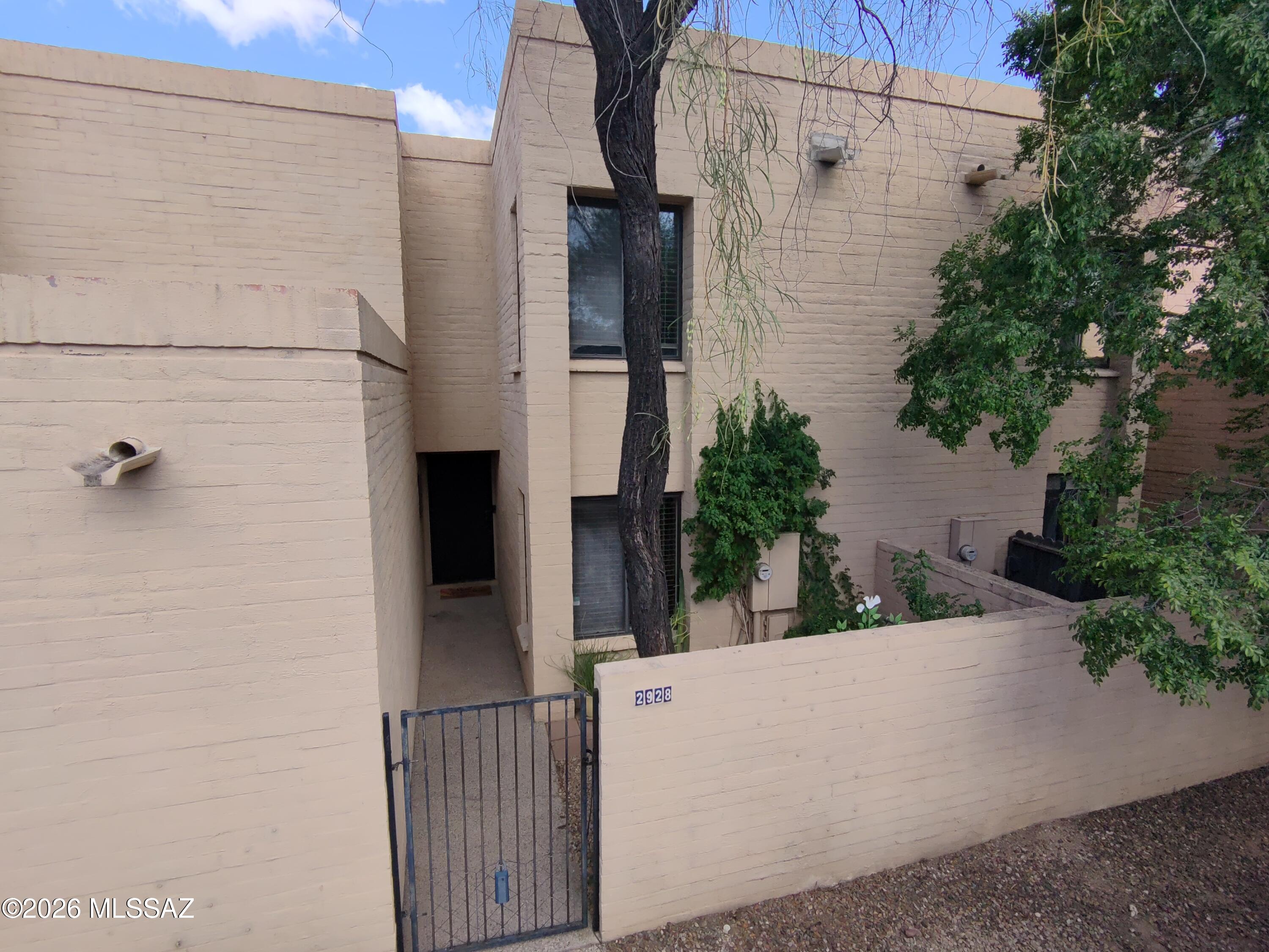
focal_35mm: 17
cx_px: 634
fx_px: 623
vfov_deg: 74.7
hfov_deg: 91.0
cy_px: 476
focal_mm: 17
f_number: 2.8
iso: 100
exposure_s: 1/436
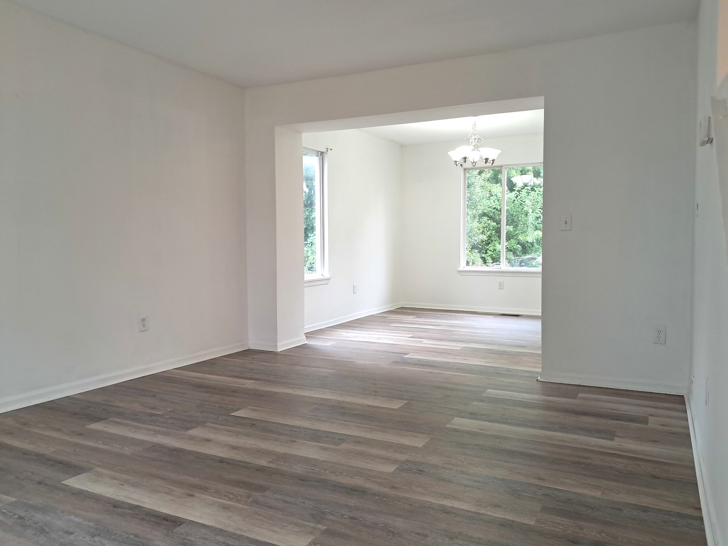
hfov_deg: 65.3
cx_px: 364
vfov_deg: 51.4
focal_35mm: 27
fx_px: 568
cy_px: 273
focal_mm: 4
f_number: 1.8
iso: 200
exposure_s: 1/60
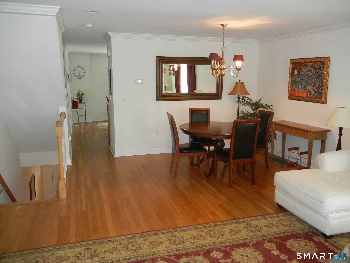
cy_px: 132
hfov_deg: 60.0
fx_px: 303
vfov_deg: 46.8
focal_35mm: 30
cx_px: 175
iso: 388
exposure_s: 1/30
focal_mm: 5.4
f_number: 3.5
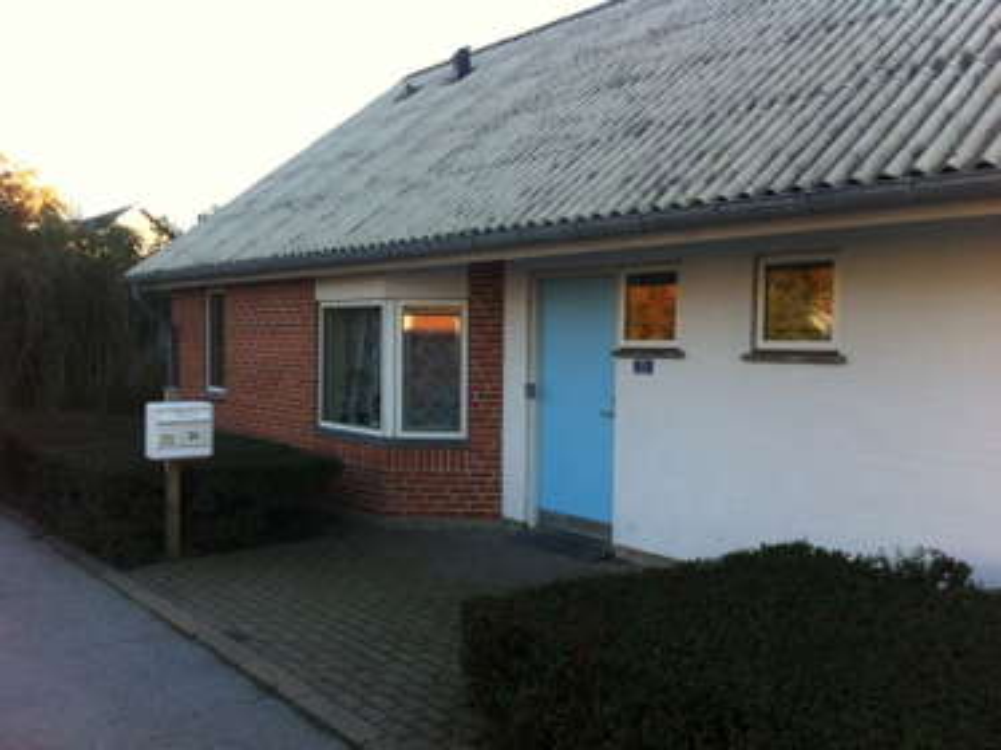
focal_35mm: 35
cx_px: 500
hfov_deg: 52.7
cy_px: 375
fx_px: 1011
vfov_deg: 40.7
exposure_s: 1/127
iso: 80
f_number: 2.8
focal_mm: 3.85
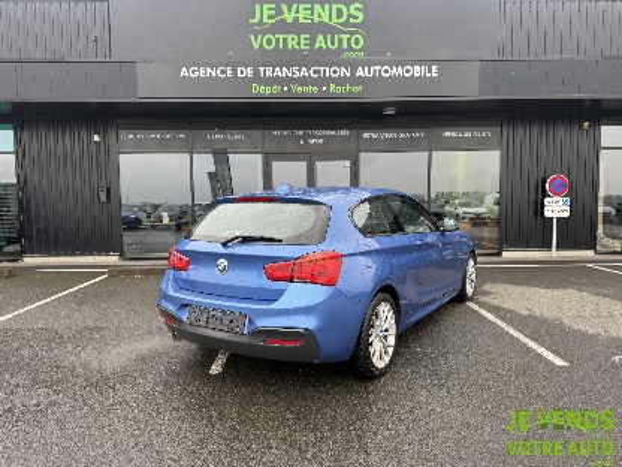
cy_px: 234
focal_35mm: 24
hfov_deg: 71.6
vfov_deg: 56.8
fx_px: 431
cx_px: 311
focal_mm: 6.76
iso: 80
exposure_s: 1/494
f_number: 1.78
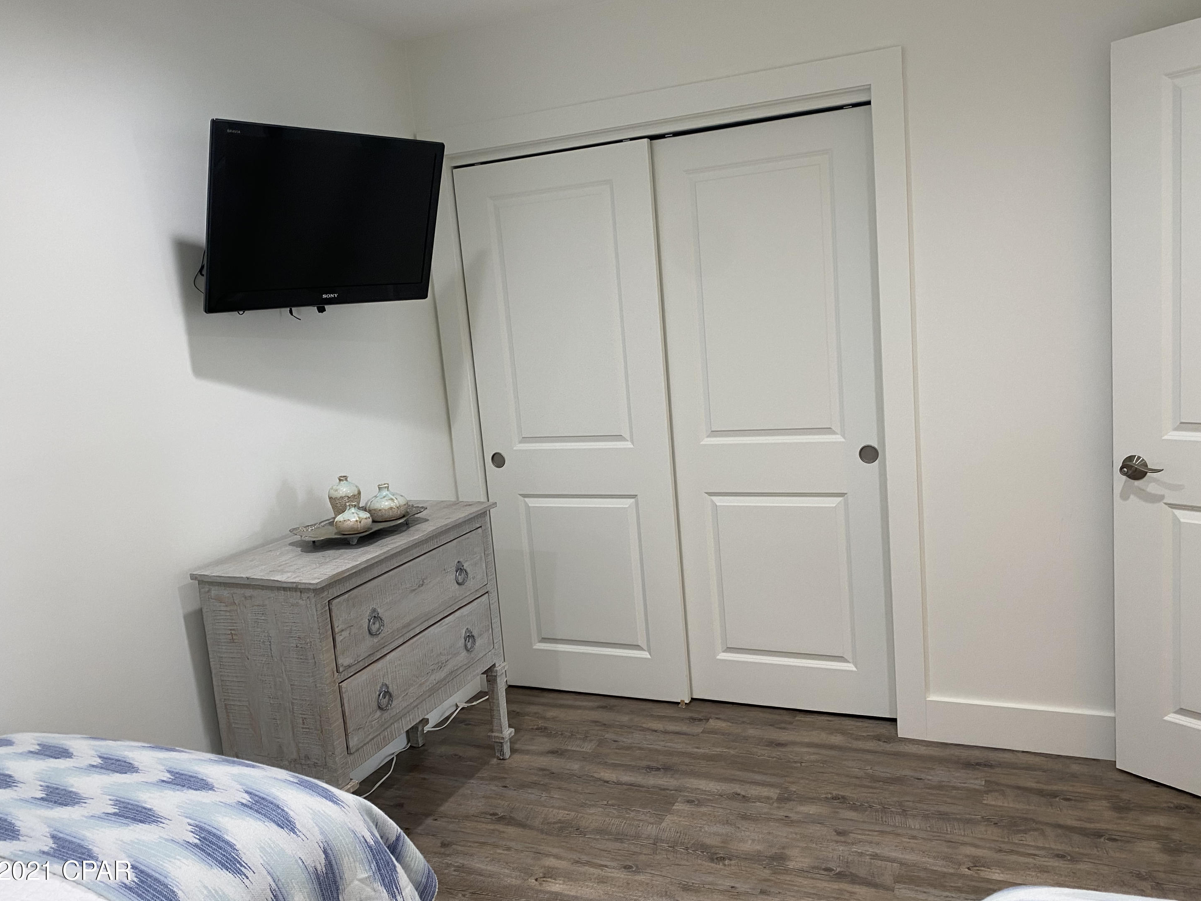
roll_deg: +5.1
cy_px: 444
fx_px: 937
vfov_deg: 51.4
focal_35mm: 27
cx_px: 599
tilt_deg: -8.2
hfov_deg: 65.3
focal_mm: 4.25
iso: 80
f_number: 1.8
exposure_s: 1/60
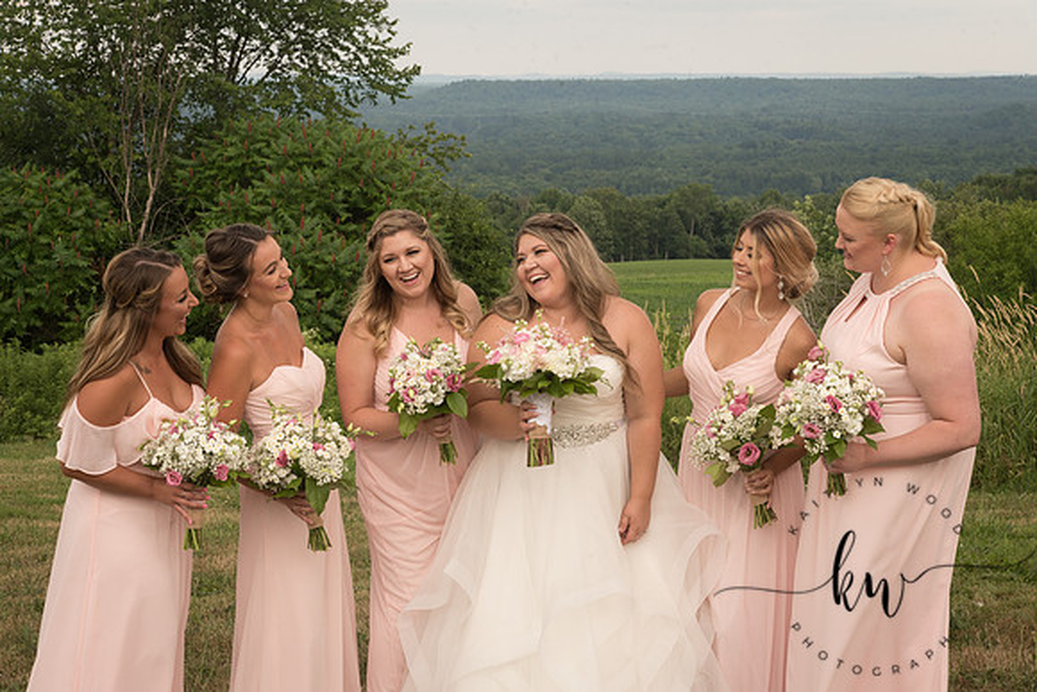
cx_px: 518
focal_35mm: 70
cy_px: 346
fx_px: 2017
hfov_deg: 28.8
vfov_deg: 19.5
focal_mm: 70
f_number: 14
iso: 400
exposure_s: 1/200
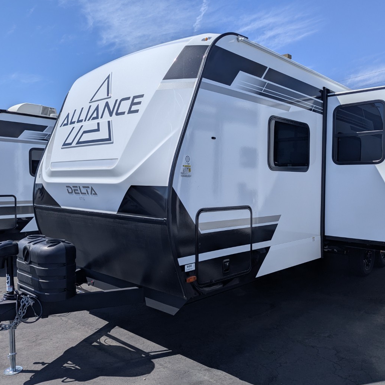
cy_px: 192
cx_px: 195
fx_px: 365
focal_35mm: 29
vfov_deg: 55.6
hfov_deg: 55.6
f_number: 1.85
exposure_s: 1/3906
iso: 50
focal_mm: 6.81
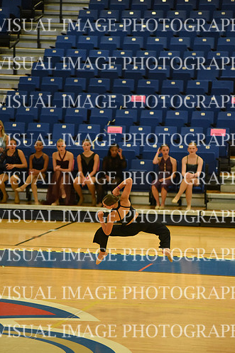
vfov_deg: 8.8
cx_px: 118
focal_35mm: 234
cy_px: 197
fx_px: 2289
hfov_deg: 5.9
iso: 8000
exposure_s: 1/1000
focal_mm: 200
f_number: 2.8
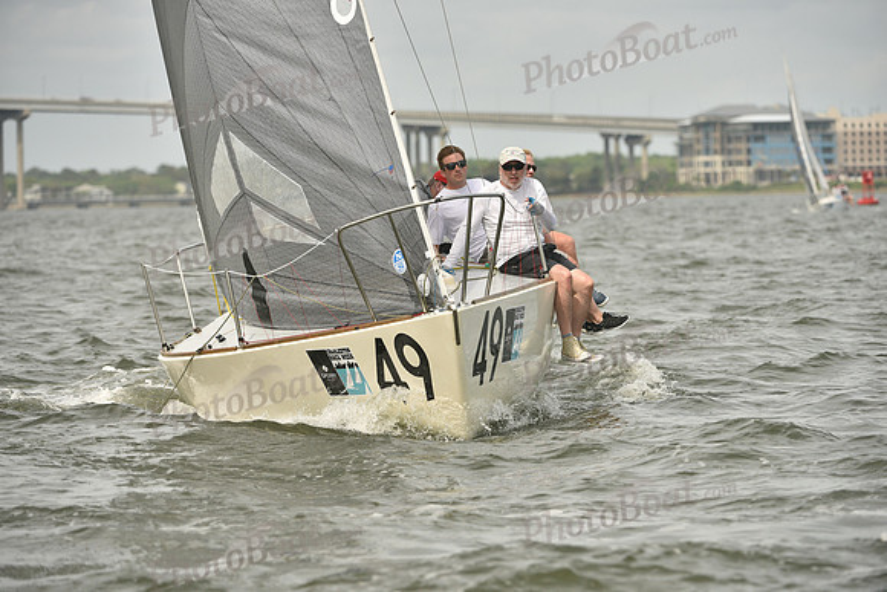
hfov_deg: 8.6
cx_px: 444
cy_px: 296
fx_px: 5914
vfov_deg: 5.7
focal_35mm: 240
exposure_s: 1/1600
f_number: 5.6
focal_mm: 240
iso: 320
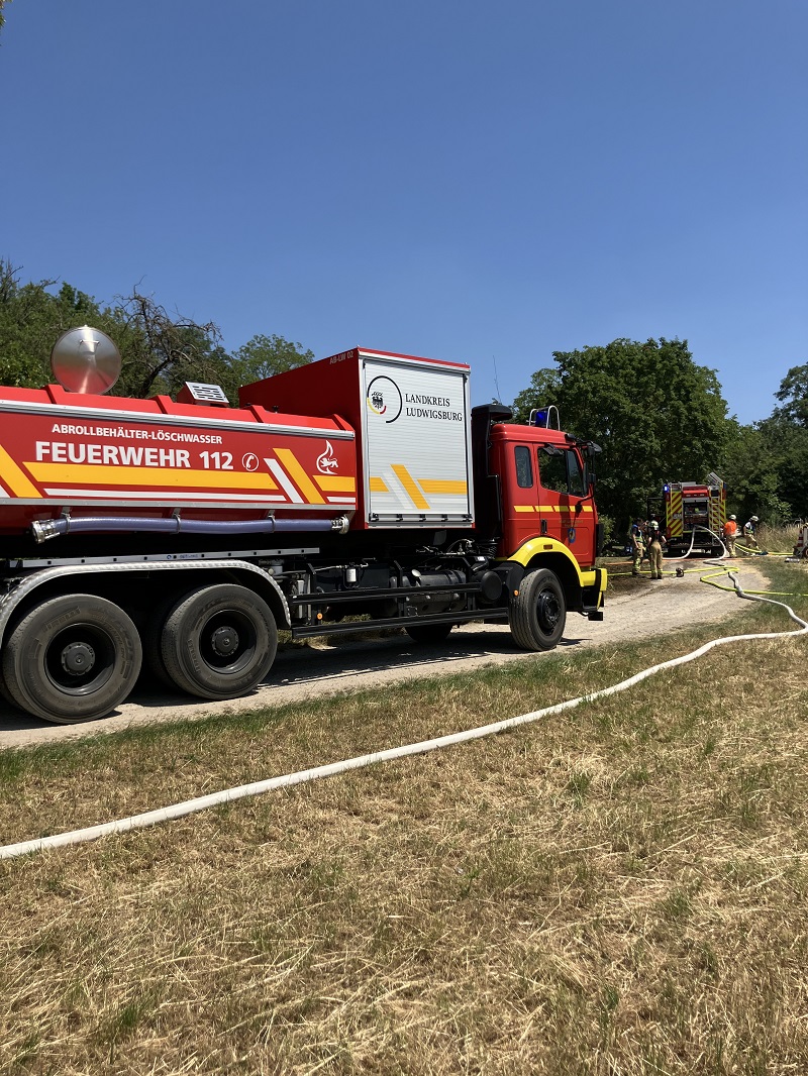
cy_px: 538
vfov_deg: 63.4
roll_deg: +0.5
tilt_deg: +2.8
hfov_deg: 49.8
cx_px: 404
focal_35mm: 28
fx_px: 871
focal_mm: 3.99
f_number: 1.8
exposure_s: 1/2433
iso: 32
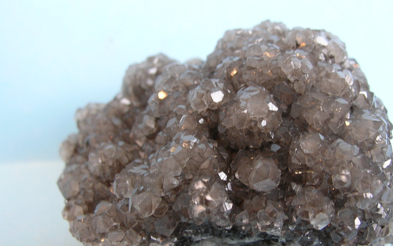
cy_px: 149
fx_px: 461
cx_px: 215
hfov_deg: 46.2
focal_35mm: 43
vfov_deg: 29.8
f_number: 2.7
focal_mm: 6
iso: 50
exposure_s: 1/5.2
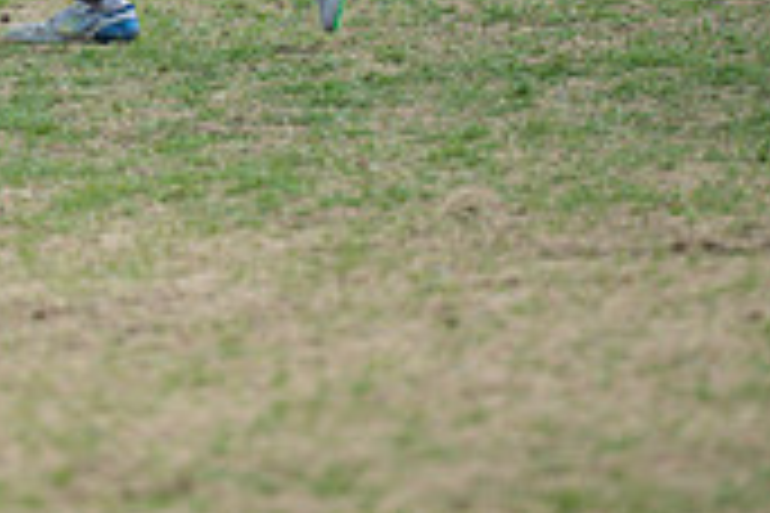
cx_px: -242
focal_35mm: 760
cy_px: -349
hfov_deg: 2.7
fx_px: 16254
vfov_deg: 1.8
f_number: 3.2
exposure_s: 1/2000
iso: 160
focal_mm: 200
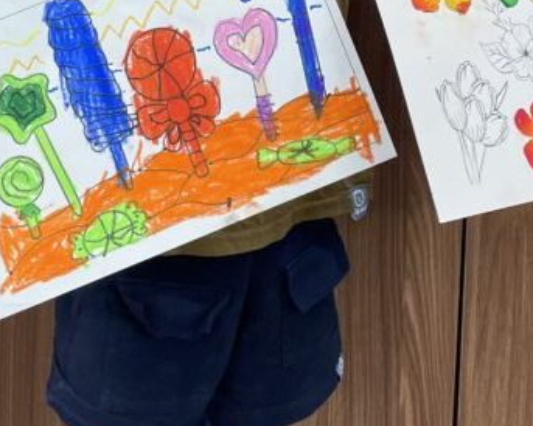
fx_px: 1167
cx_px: 238
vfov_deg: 18.7
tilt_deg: -9.2
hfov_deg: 25.7
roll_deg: -0.9
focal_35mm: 74
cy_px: -177
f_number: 1.6
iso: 80
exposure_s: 1/100
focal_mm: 4.2
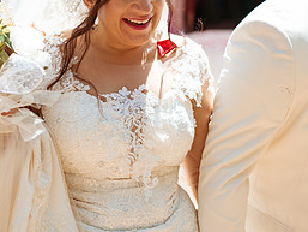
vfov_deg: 19.2
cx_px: 218
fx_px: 677
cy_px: 38
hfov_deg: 25.4
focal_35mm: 76
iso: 100
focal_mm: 35
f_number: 1.8
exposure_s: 1/2000
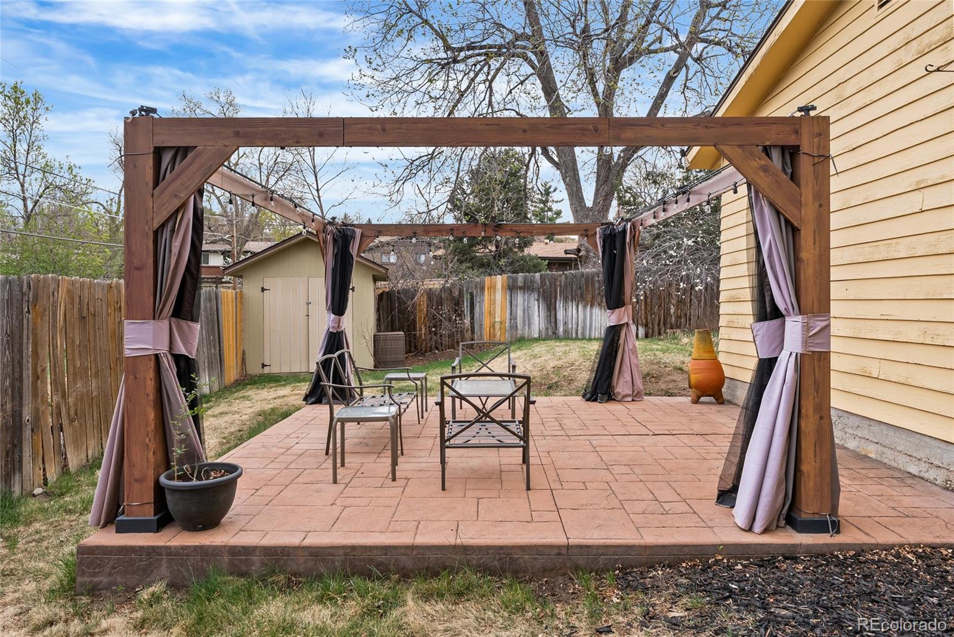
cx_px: 477
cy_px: 318
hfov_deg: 78.6
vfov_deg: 57.3
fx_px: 583
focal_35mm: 22
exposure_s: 1/13
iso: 200
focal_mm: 22
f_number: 8
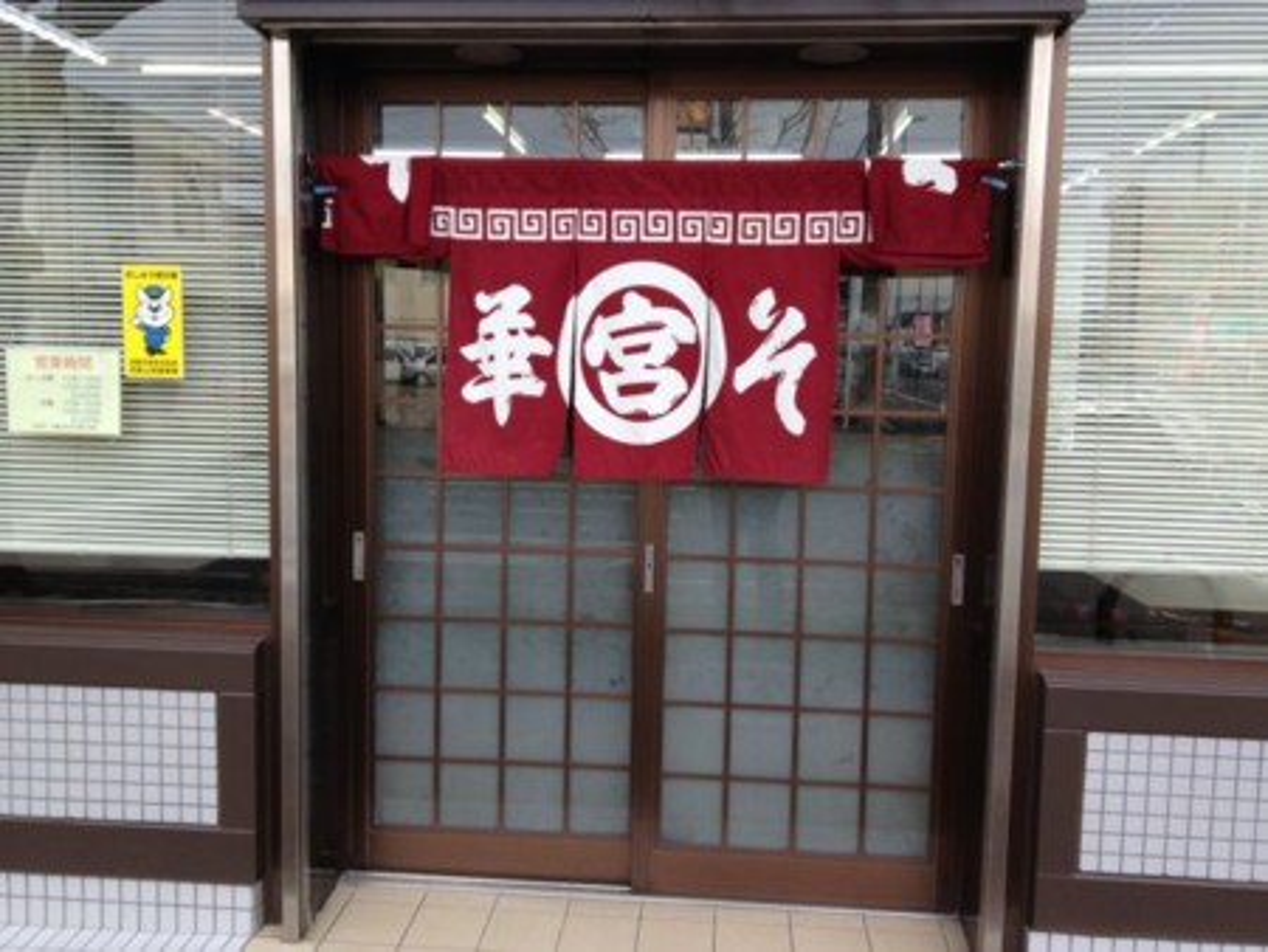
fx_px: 1209
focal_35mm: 33
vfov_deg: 43.0
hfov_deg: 55.3
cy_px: 476
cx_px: 634
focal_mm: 4.13
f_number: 2.4
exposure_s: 1/335
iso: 50
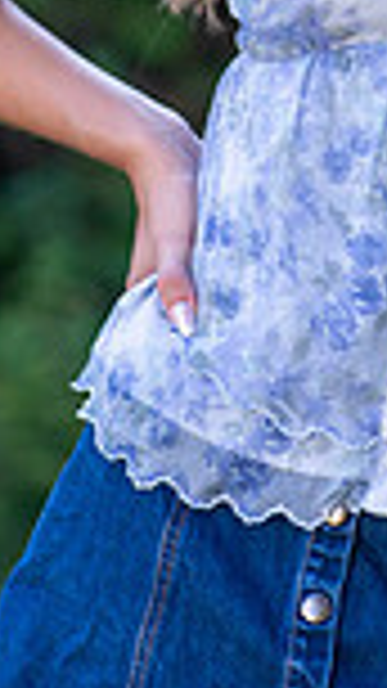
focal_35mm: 370
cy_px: -162
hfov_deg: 3.3
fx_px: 6754
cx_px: 441
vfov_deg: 5.8
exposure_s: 1/200
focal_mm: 120
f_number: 4
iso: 160
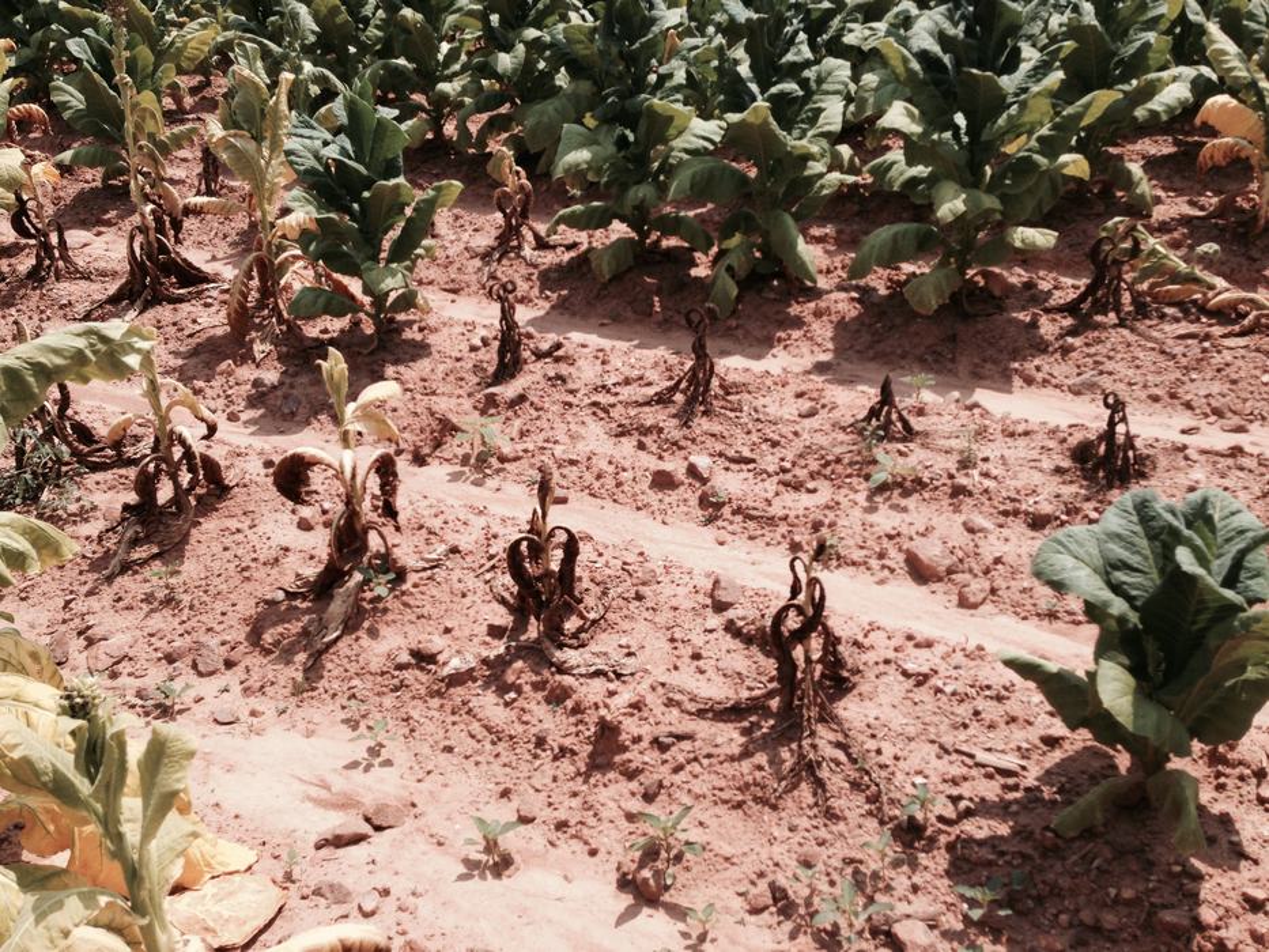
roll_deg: +1.1
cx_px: 634
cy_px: 476
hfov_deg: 55.3
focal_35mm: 33
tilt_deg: -24.9
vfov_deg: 43.0
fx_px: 1210
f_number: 2.4
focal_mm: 4.12
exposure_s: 1/1748
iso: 50
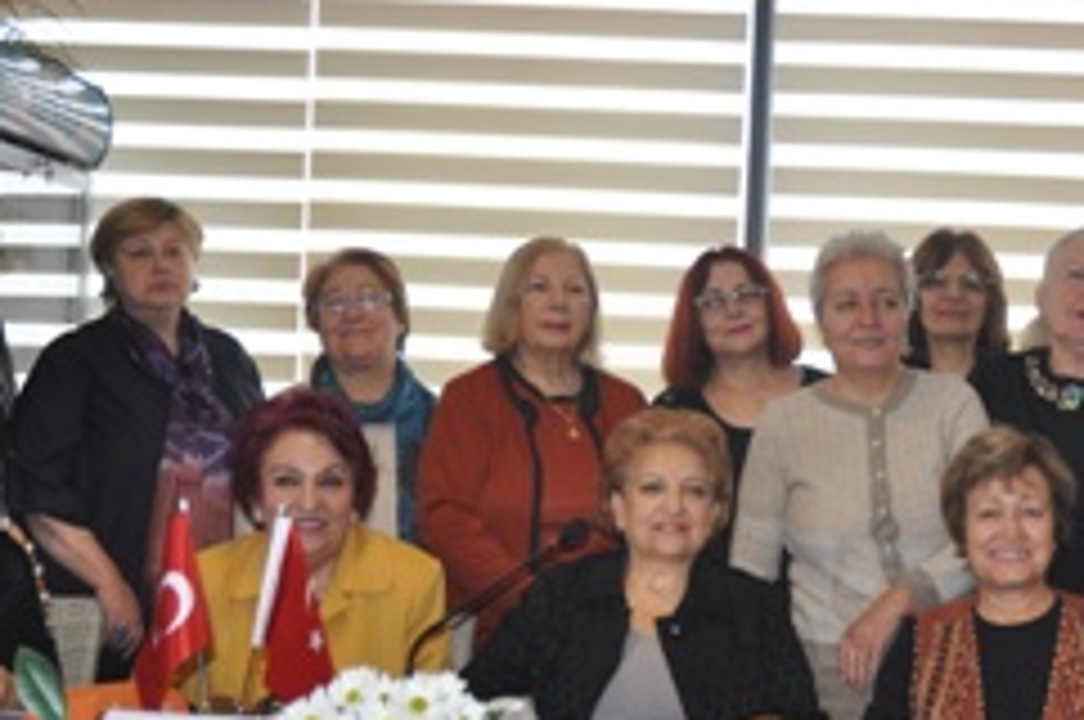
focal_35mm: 67
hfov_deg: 29.8
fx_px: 2015
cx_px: 765
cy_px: 468
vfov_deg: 20.2
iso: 560
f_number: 3.8
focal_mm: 24
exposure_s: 1/125
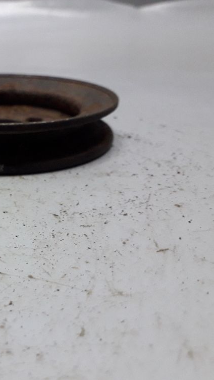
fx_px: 403
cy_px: 191
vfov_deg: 50.5
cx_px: -24
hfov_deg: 27.2
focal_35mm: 40
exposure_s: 1/50
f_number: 1.9
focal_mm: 3.6
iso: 250
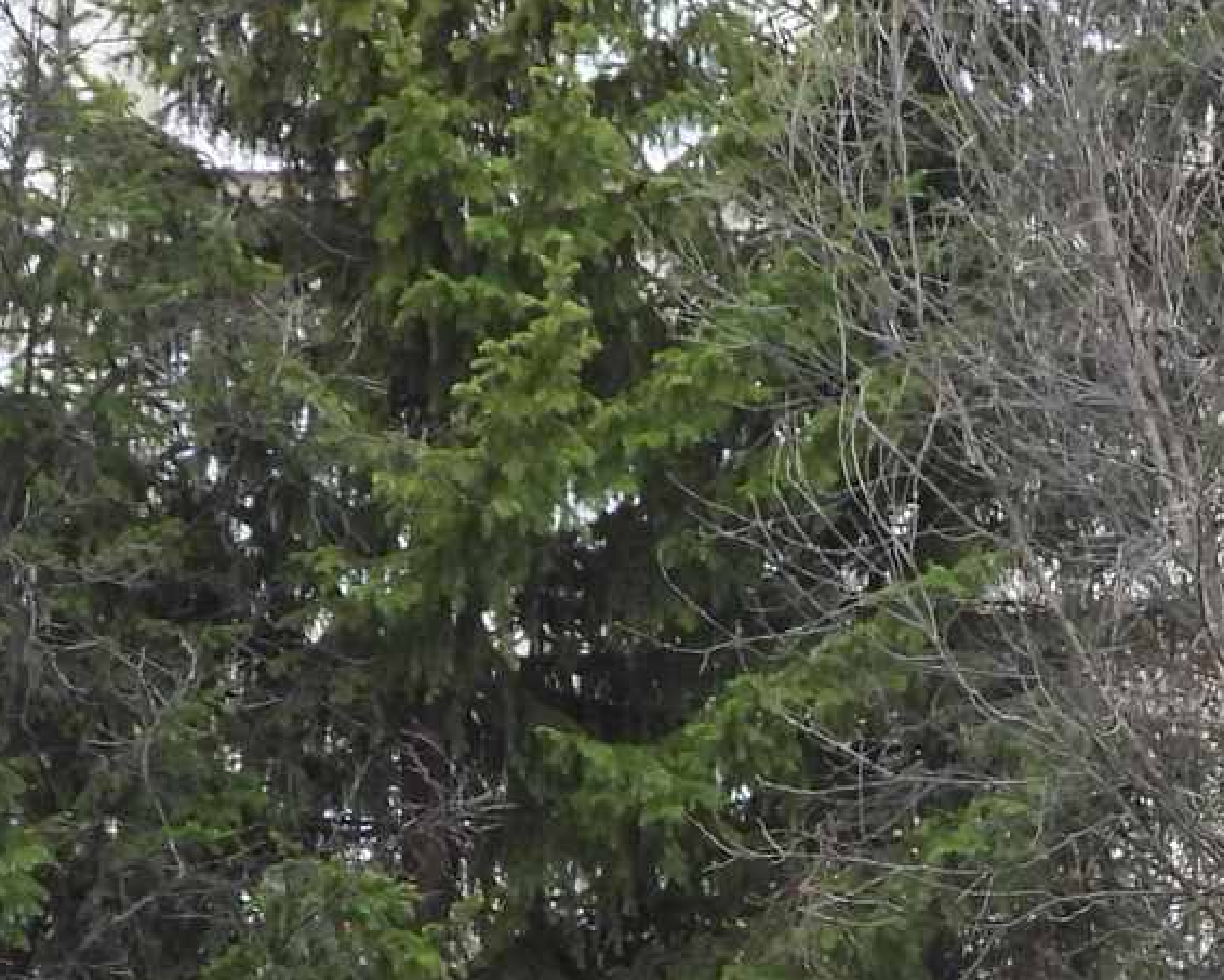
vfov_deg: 9.1
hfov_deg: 11.6
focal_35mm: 163
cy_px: 1726
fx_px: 5906
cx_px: 1442
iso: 250
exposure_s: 1/30
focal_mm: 7.4
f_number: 3.2
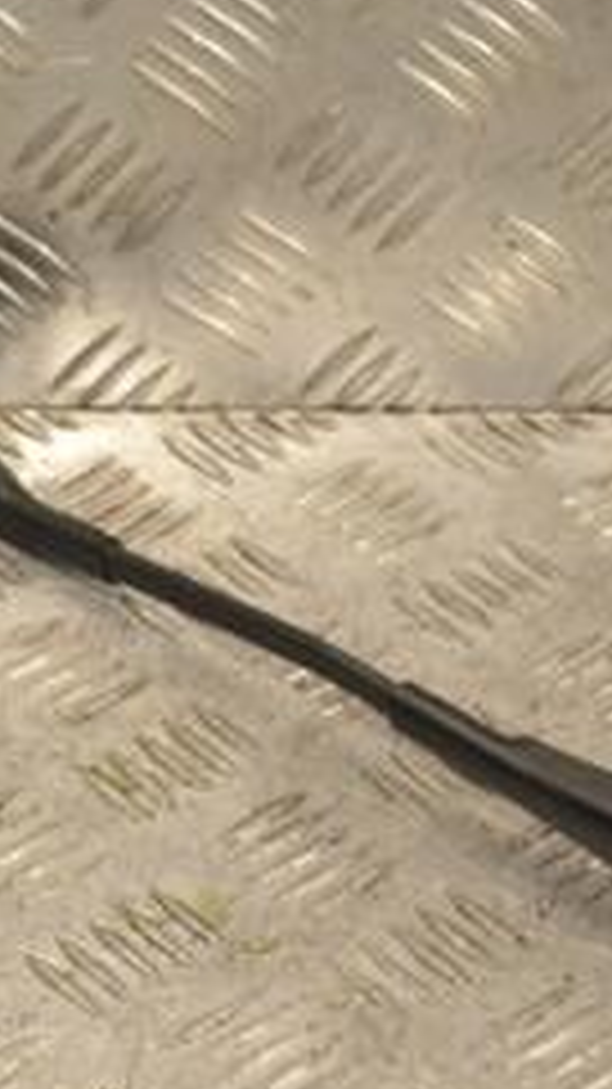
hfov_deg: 8.1
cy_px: 756
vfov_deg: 14.5
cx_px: 828
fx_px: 4273
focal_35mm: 148
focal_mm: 38
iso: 3200
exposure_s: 1/320
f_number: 9
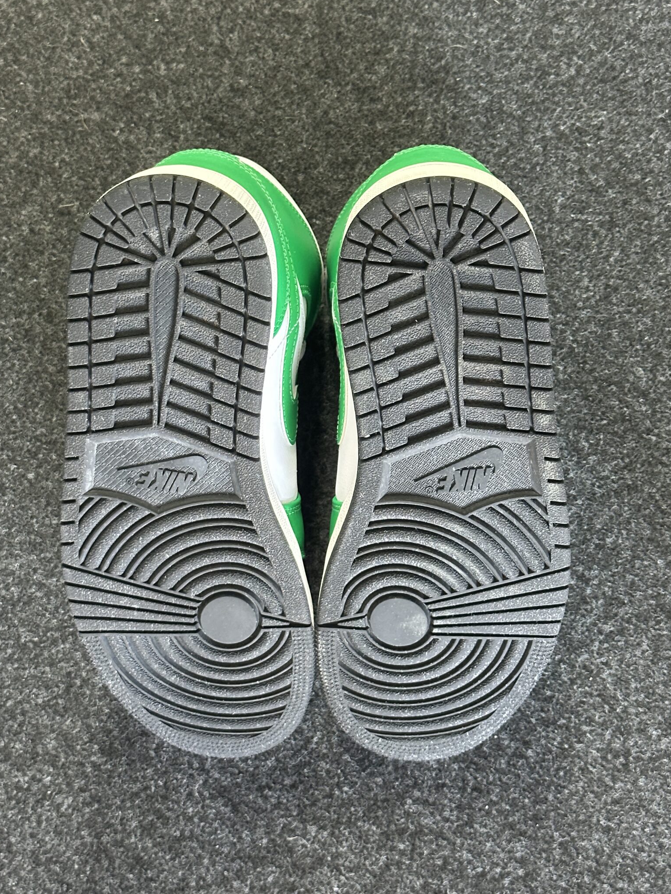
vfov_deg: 32.2
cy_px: 429
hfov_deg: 24.4
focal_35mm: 60
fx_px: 1551
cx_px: 298
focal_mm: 6.86
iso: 500
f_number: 1.78
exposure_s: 1/33
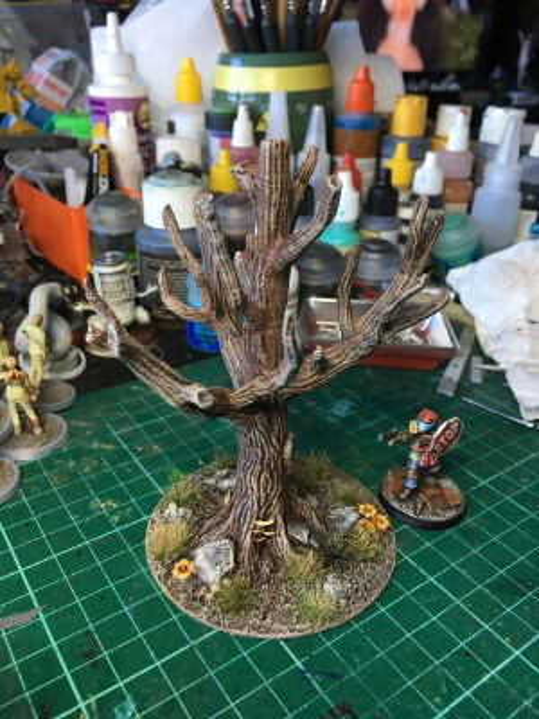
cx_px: 270
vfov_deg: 61.7
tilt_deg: -27.7
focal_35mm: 29
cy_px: 360
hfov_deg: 48.2
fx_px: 602
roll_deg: -1.4
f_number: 2.2
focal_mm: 4.15
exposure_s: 1/33
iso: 40
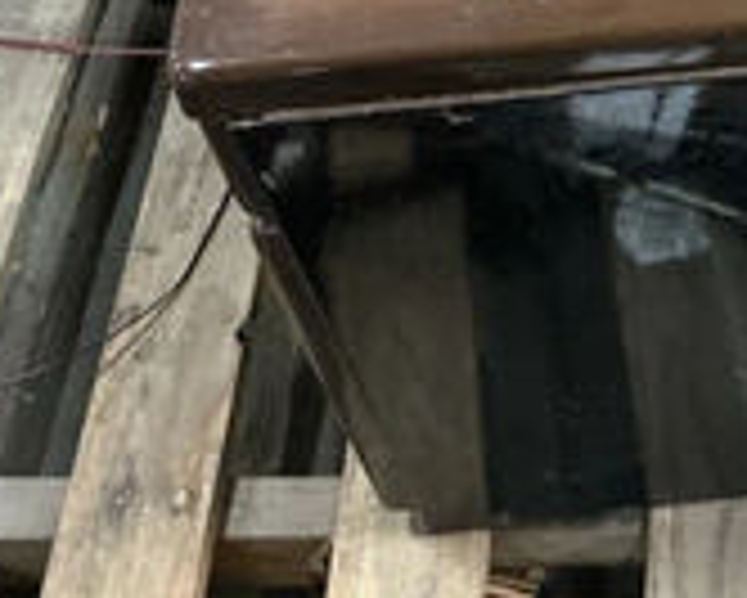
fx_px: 1460
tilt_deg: -49.6
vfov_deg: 22.2
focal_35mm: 66
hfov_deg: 26.3
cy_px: -22
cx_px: 832
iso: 320
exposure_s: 1/40
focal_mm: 3
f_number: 1.8
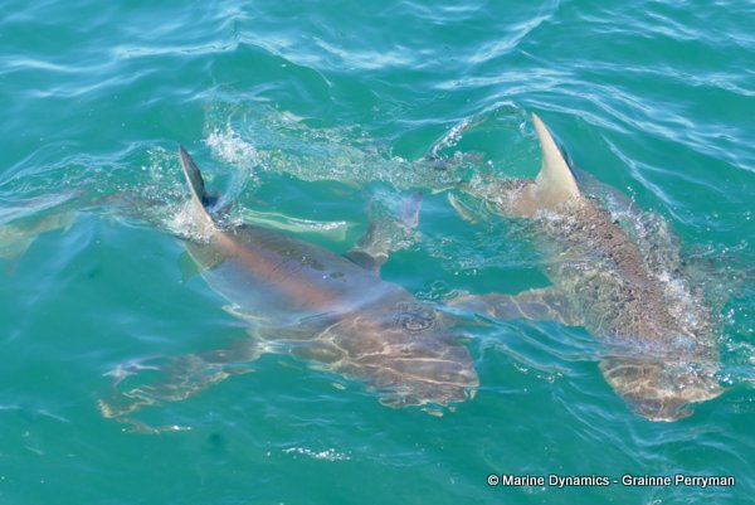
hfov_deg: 33.4
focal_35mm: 60
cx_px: 378
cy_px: 252
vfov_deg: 22.7
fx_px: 1259
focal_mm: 21.81
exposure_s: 1/640
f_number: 3.5
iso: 125
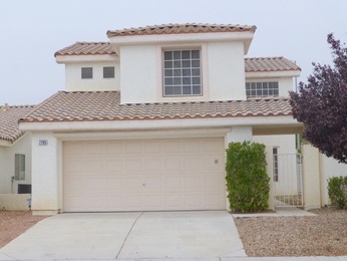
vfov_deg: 28.6
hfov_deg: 37.5
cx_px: 174
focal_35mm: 51
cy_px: 130
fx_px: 512
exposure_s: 1/60
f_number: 4.4
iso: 100
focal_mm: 9
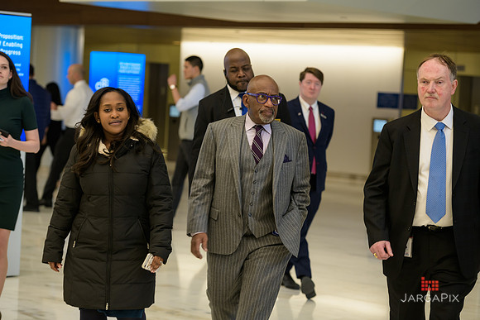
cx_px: 240
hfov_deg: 20.0
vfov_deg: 13.4
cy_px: 160
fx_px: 1360
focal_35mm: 102
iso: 400
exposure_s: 1/125
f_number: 4
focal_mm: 102
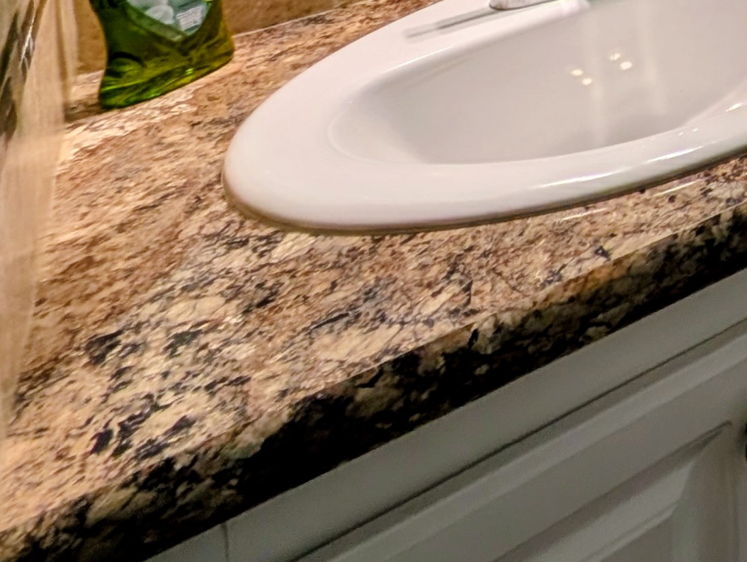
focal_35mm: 44
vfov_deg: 22.1
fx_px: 951
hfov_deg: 24.5
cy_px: -420
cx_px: 1264
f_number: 1.95
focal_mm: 2.23
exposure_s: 1/60
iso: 57
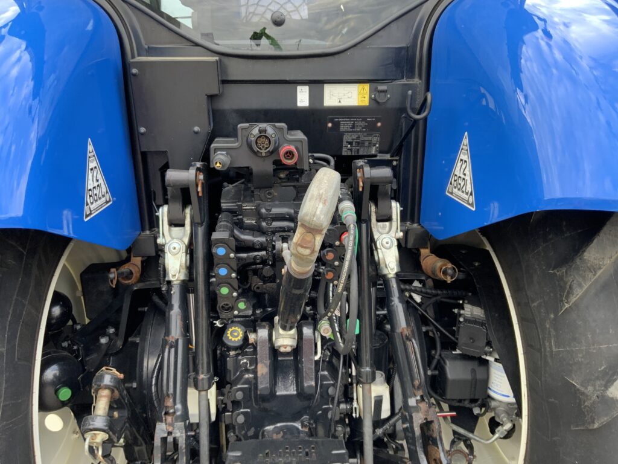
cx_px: 309
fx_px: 518
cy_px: 232
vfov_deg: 48.2
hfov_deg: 61.7
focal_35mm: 29
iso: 50
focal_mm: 3
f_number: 1.8
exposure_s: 1/122
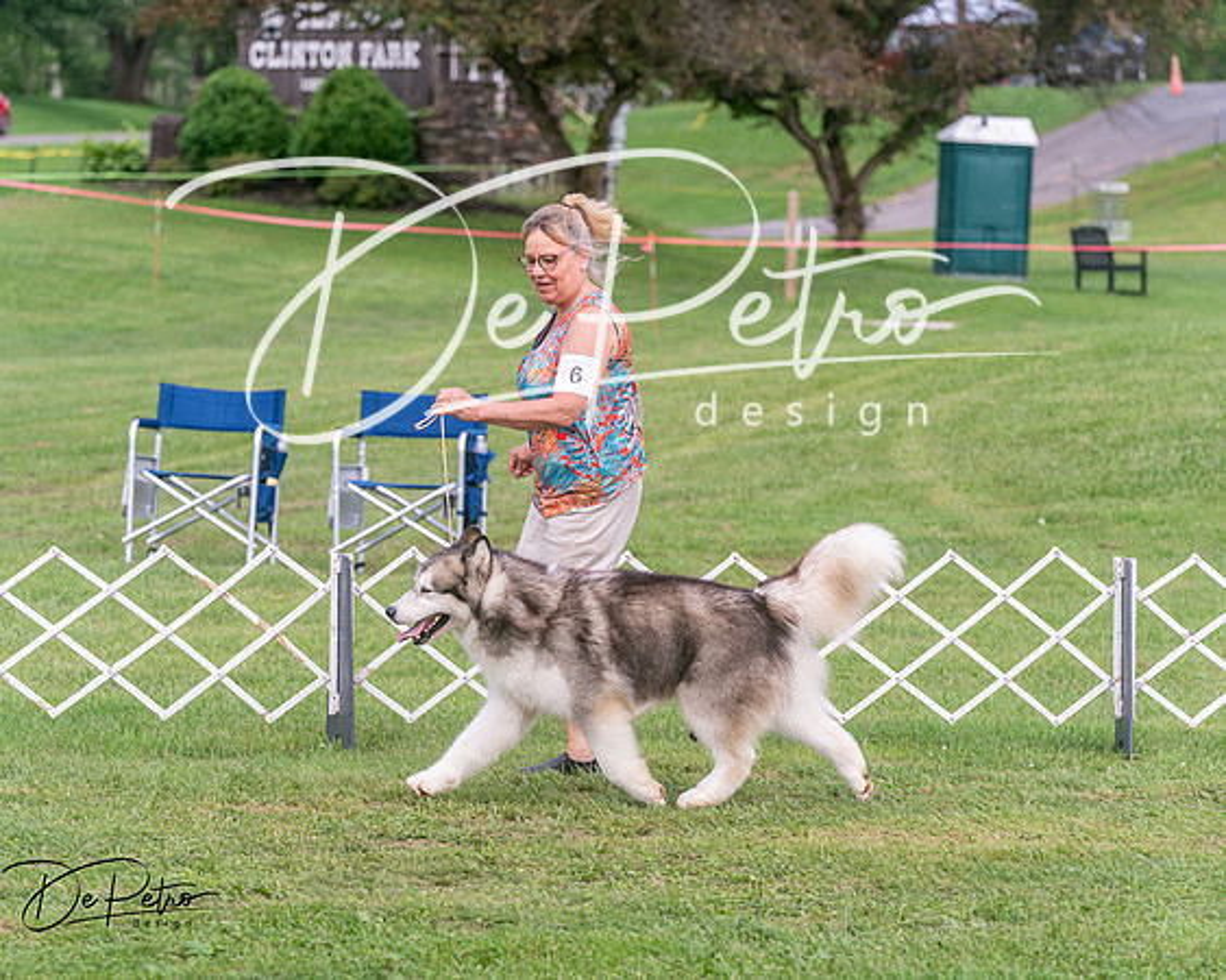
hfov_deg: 12.6
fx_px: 5556
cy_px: 490
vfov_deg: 10.1
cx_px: 613
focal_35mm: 153
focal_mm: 136
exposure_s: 1/1250
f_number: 5
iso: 320
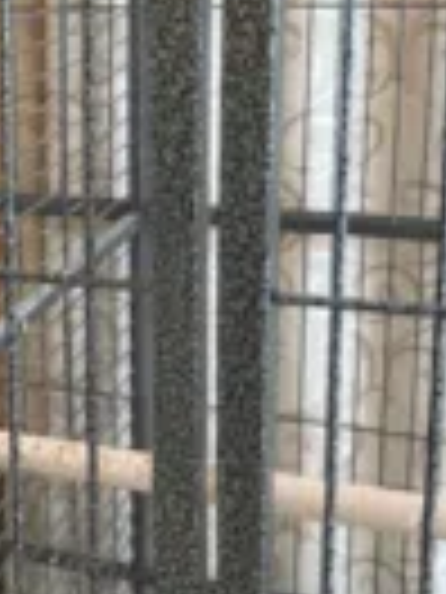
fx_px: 1254
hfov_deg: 19.2
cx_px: -72
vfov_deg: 26.6
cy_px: 216
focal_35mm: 73
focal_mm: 6.76
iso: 800
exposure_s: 1/60
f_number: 1.78
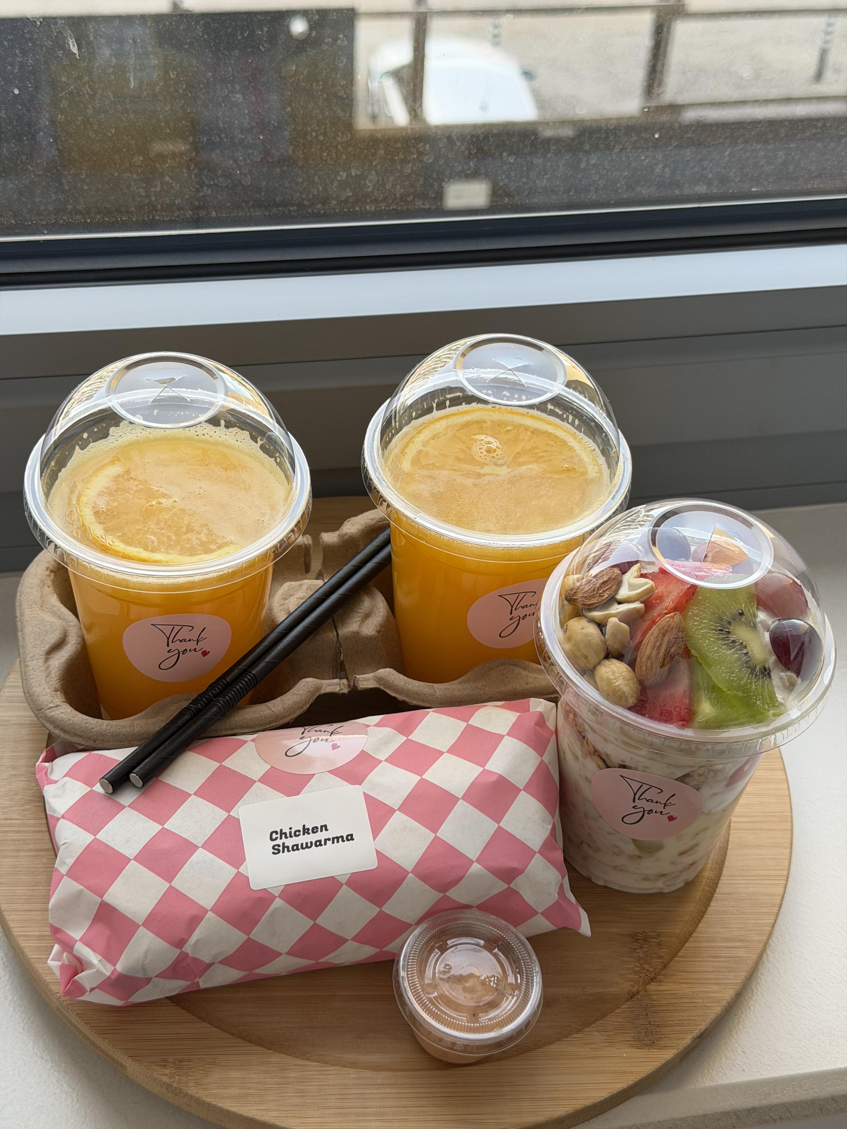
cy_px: 564
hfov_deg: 30.3
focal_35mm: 48
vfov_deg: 39.7
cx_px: 424
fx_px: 1566
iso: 80
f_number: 1.78
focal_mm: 6.76
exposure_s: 1/452
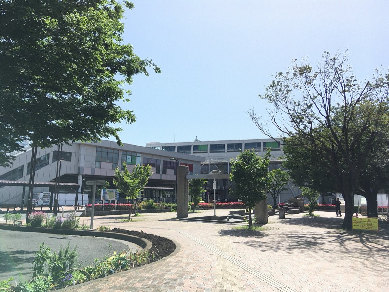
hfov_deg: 61.7
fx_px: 326
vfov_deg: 48.2
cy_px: 146
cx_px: 194
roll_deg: -0.1
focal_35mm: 29
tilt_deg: +9.1
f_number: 2.2
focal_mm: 4.15
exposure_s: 1/1832
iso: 25
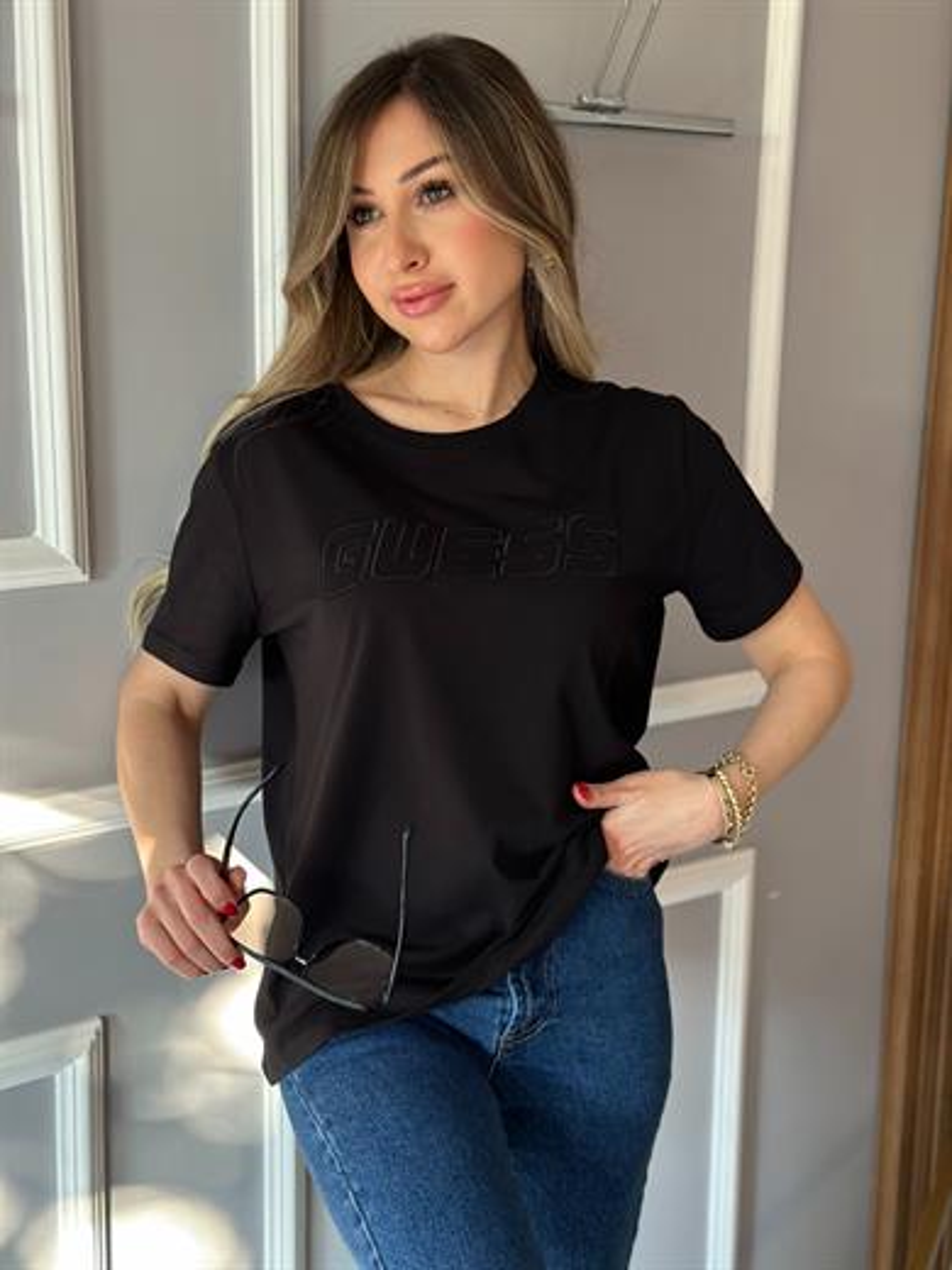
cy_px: 635
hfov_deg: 30.3
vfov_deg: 39.7
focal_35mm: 48
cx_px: 476
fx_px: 1760
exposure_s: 1/60
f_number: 1.78
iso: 200
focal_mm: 6.86
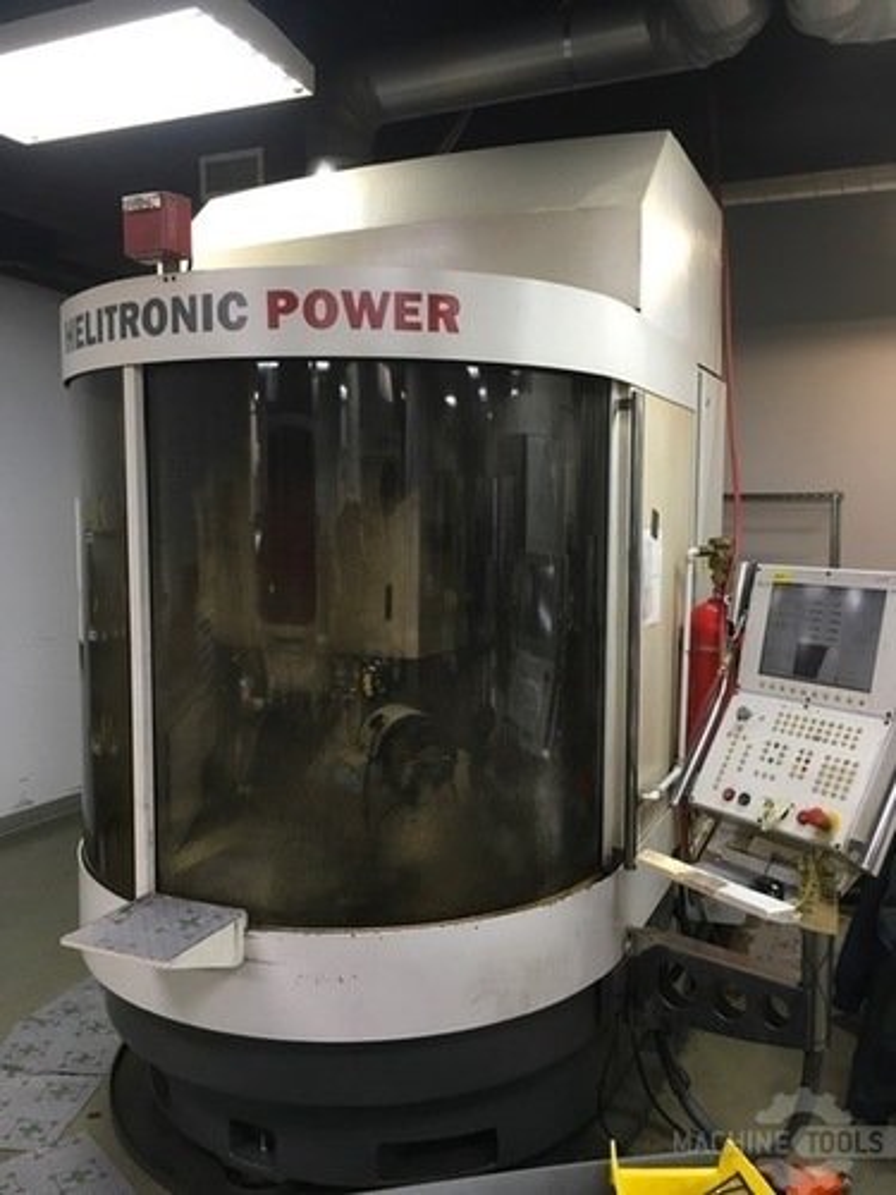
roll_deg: -0.2
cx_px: 448
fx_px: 1001
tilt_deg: -4.5
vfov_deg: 61.7
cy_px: 598
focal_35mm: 29
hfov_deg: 48.2
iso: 80
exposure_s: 1/30
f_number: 2.2
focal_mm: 4.15
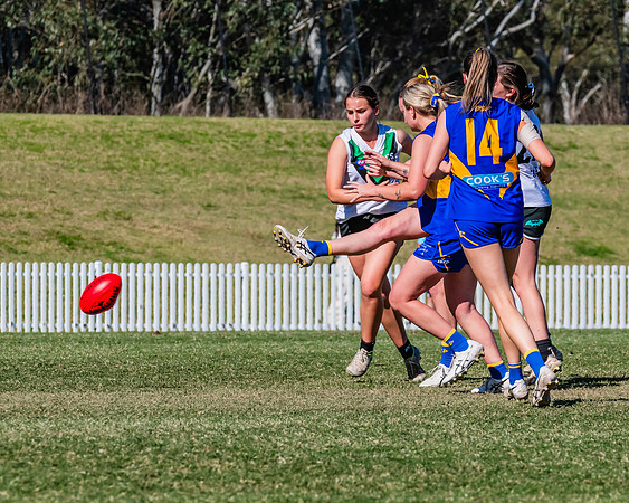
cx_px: 383
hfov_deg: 4.0
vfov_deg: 3.2
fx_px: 8907
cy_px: 234
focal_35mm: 479
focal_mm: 290
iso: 640
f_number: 13
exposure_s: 1/1250
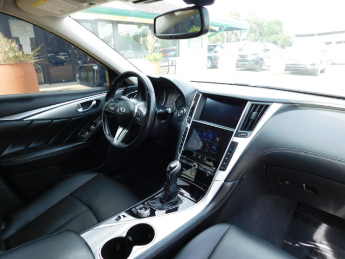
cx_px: 172
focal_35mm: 23
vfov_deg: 58.9
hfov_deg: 73.9
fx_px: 229
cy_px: 130
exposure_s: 1/100
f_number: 3
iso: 125
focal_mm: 4
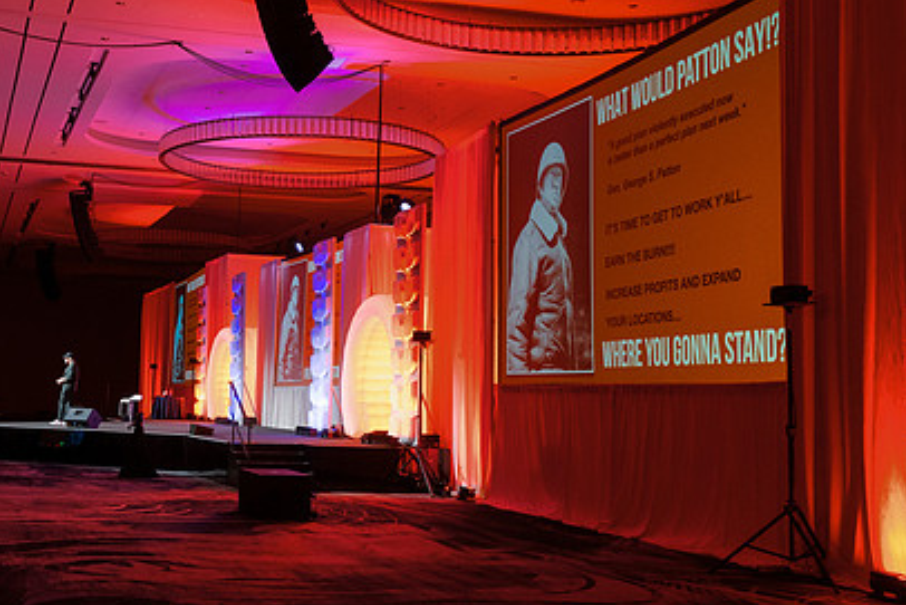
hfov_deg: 38.9
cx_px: 263
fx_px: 1259
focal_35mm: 50
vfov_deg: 27.0
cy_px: 289
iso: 1600
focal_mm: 35
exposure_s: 1/125
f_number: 4.5
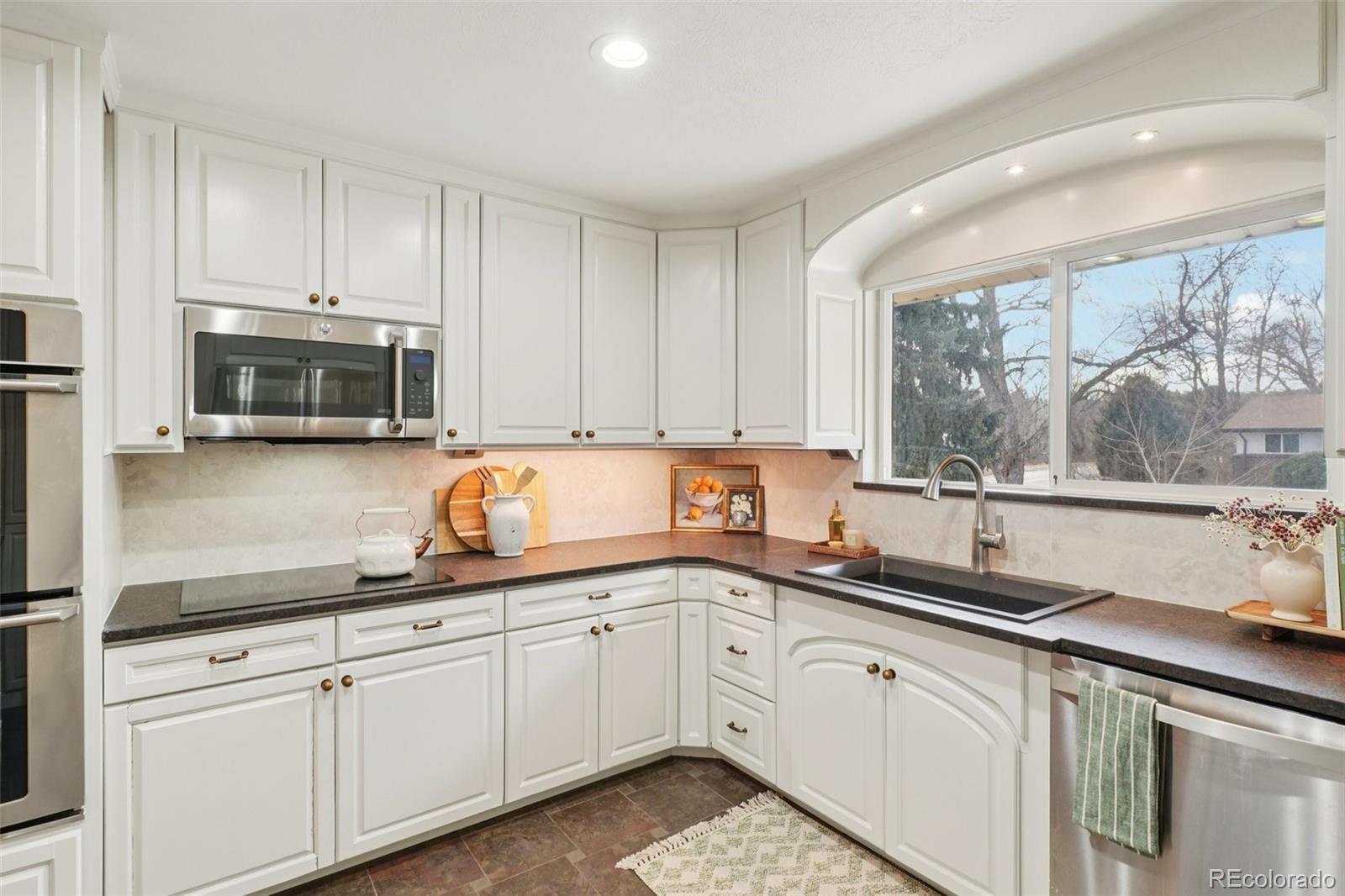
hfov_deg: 95.0
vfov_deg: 72.0
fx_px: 616
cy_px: 448
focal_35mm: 16
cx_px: 672
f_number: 8
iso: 250
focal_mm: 11
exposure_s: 1/30
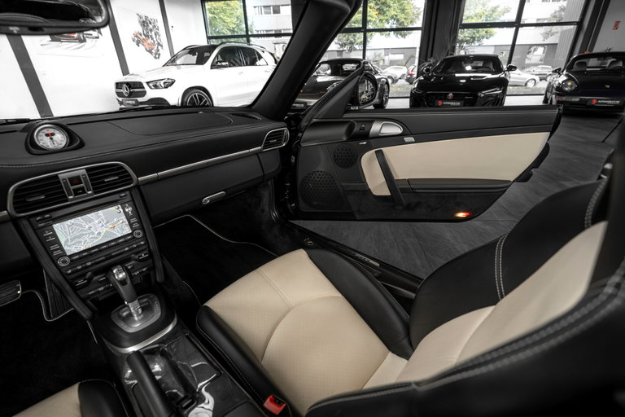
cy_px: 208
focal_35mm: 16
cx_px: 312
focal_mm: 16
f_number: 4
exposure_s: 1/40
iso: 250
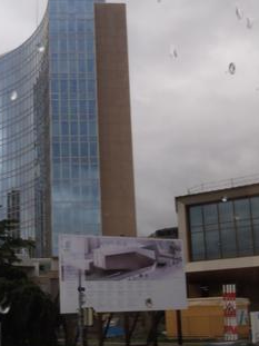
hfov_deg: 26.9
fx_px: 539
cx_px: 94
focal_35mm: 54
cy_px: 209
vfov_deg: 35.4
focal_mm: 5
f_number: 5.6
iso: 64
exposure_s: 1/60
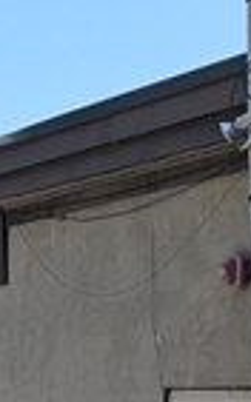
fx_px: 1523
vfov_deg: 14.9
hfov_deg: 8.9
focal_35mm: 139
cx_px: -234
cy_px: 362
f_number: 1.7
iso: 30
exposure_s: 1/1242
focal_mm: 4.53
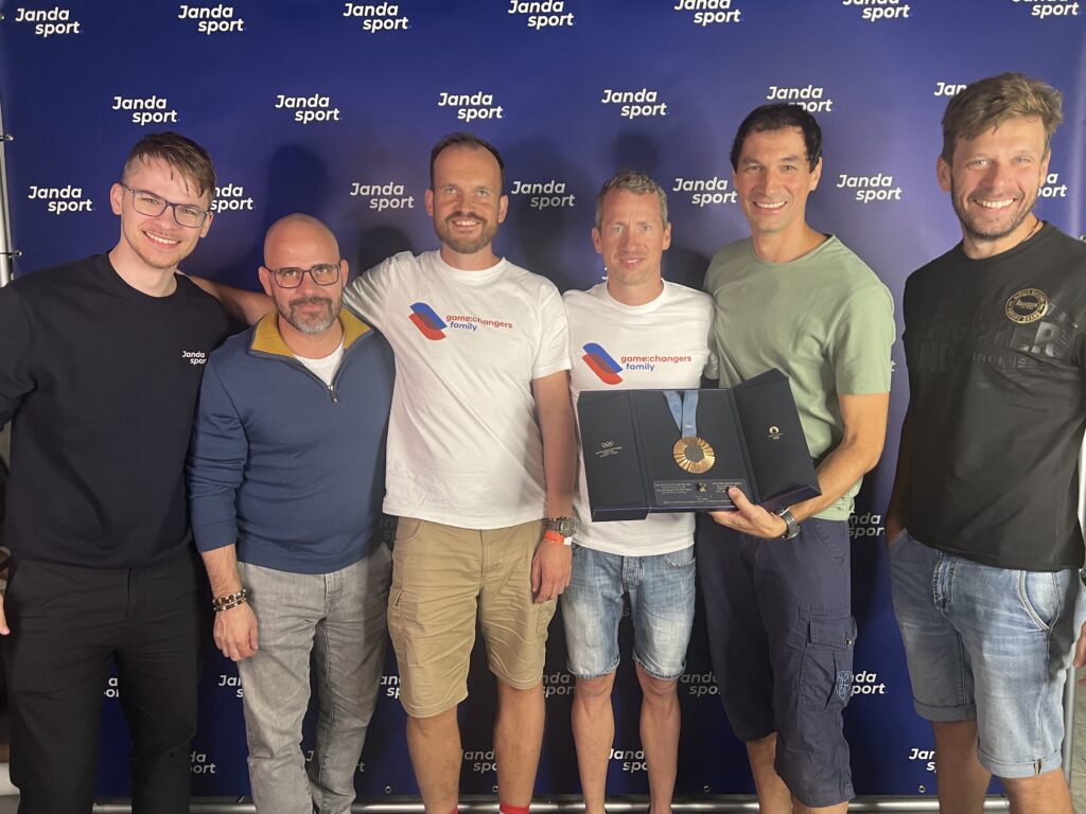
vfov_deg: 53.1
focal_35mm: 26
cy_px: 407
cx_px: 543
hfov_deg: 67.3
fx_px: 816
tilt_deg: -6.4
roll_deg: +0.4
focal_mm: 5.7
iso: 125
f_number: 1.5
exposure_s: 1/72
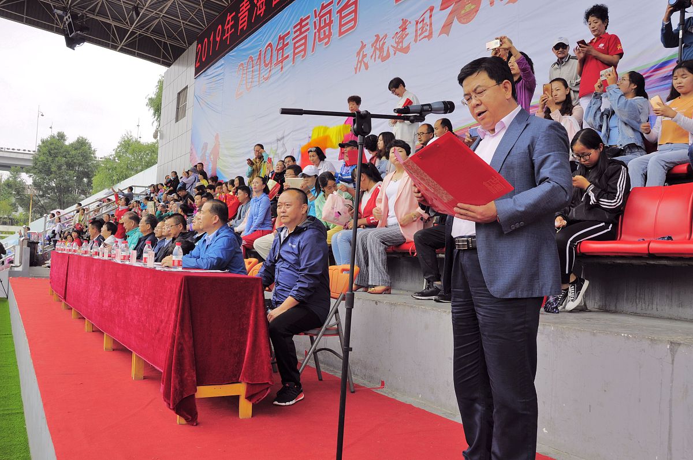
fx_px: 577
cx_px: 346
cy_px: 230
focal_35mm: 30
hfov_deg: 62.0
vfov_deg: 43.5
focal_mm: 20
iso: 200
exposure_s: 1/80
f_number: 8
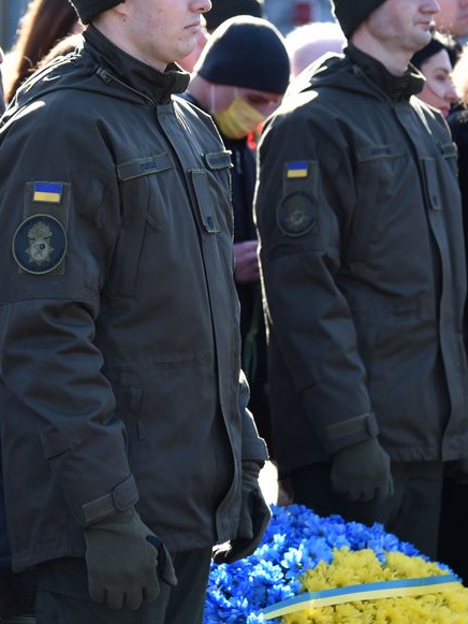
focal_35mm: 197
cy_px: 157
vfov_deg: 10.0
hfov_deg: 7.5
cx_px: 171
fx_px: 3550
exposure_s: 1/640
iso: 320
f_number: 4
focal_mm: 85
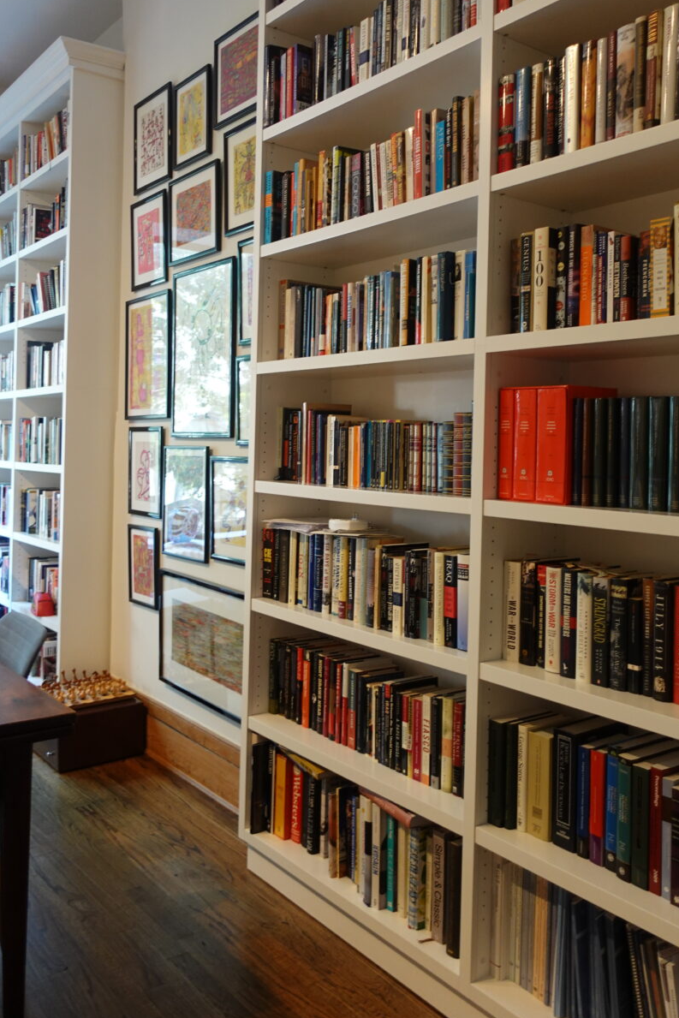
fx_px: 877
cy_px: 439
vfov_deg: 60.0
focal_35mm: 31
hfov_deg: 42.3
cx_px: 355
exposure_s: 1/30
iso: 320
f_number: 1.8
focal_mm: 8.8
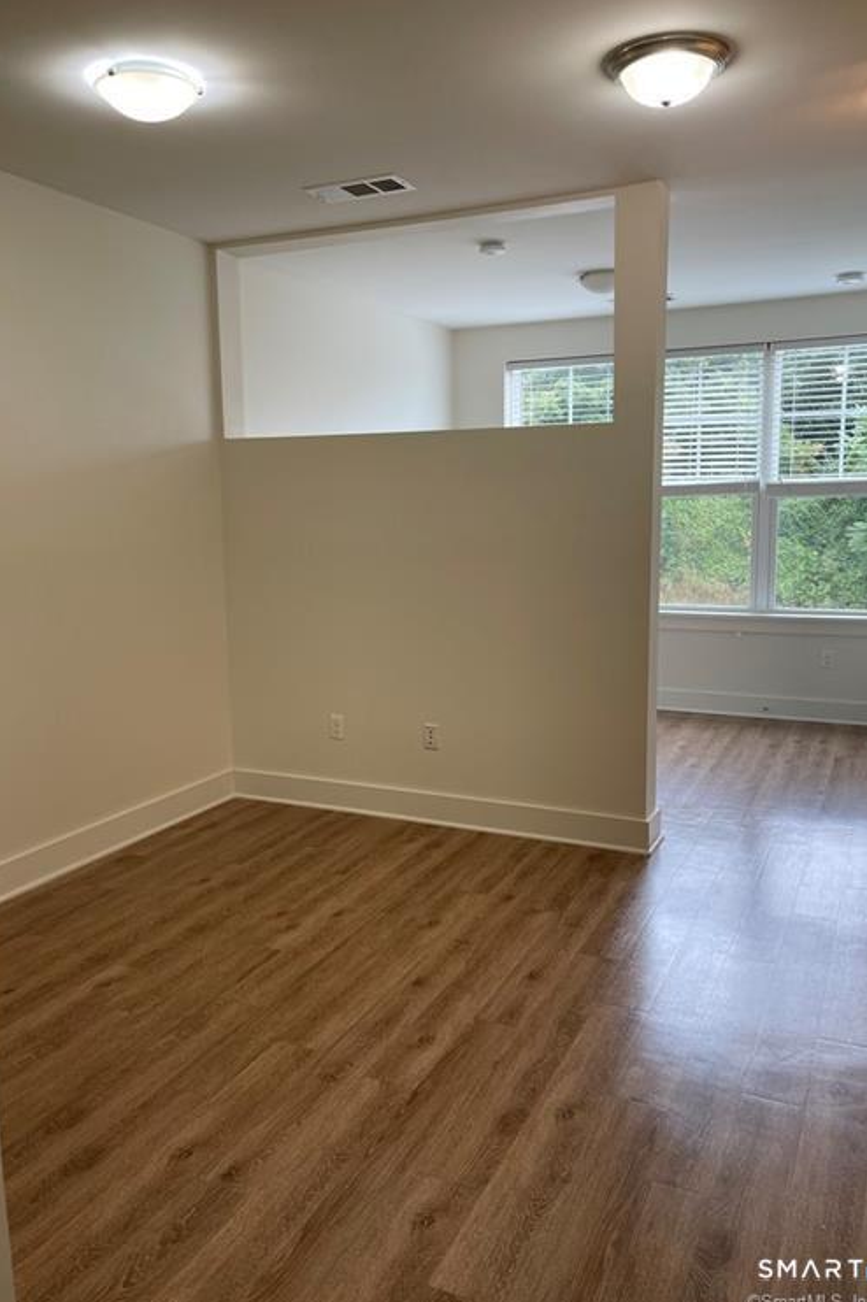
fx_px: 1012
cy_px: 640
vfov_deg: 65.5
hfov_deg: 46.4
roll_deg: +1.0
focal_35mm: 28
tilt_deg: -7.7
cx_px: 432
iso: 64
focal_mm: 5.1
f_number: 1.6
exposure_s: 1/120
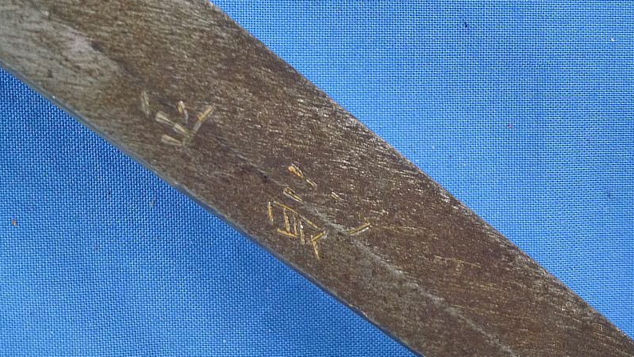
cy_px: 186
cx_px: 317
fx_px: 1311
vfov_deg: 15.5
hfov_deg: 27.2
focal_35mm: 78
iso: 400
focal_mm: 12.7
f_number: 4.7
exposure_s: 1/60
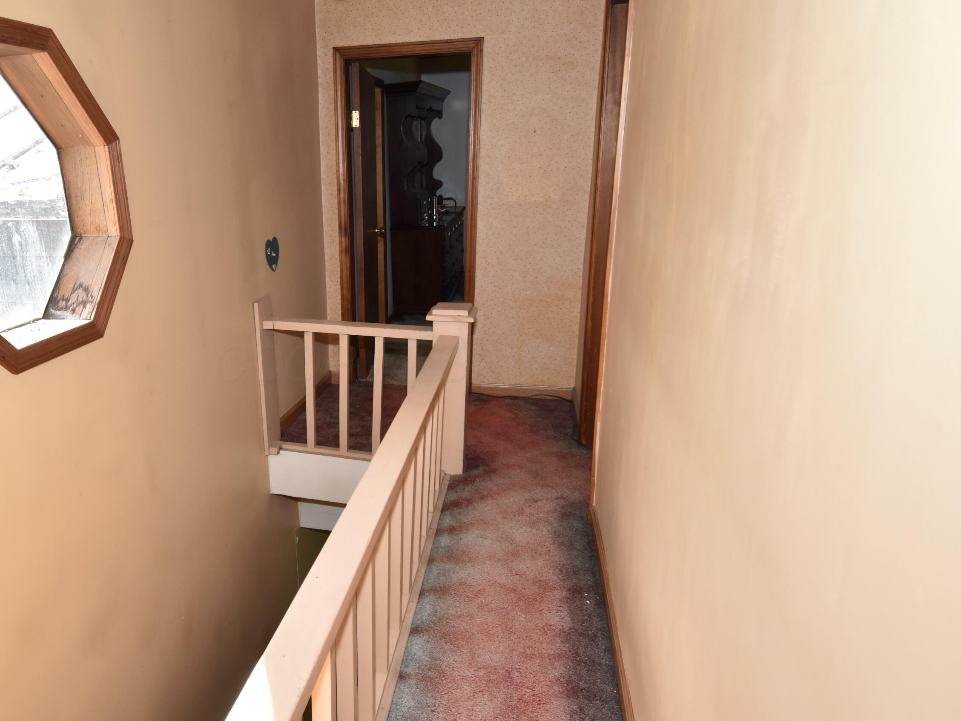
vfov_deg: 58.9
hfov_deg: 72.3
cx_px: 343
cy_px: 363
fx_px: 639
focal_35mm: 23
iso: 320
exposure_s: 1/200
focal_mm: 12
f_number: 5
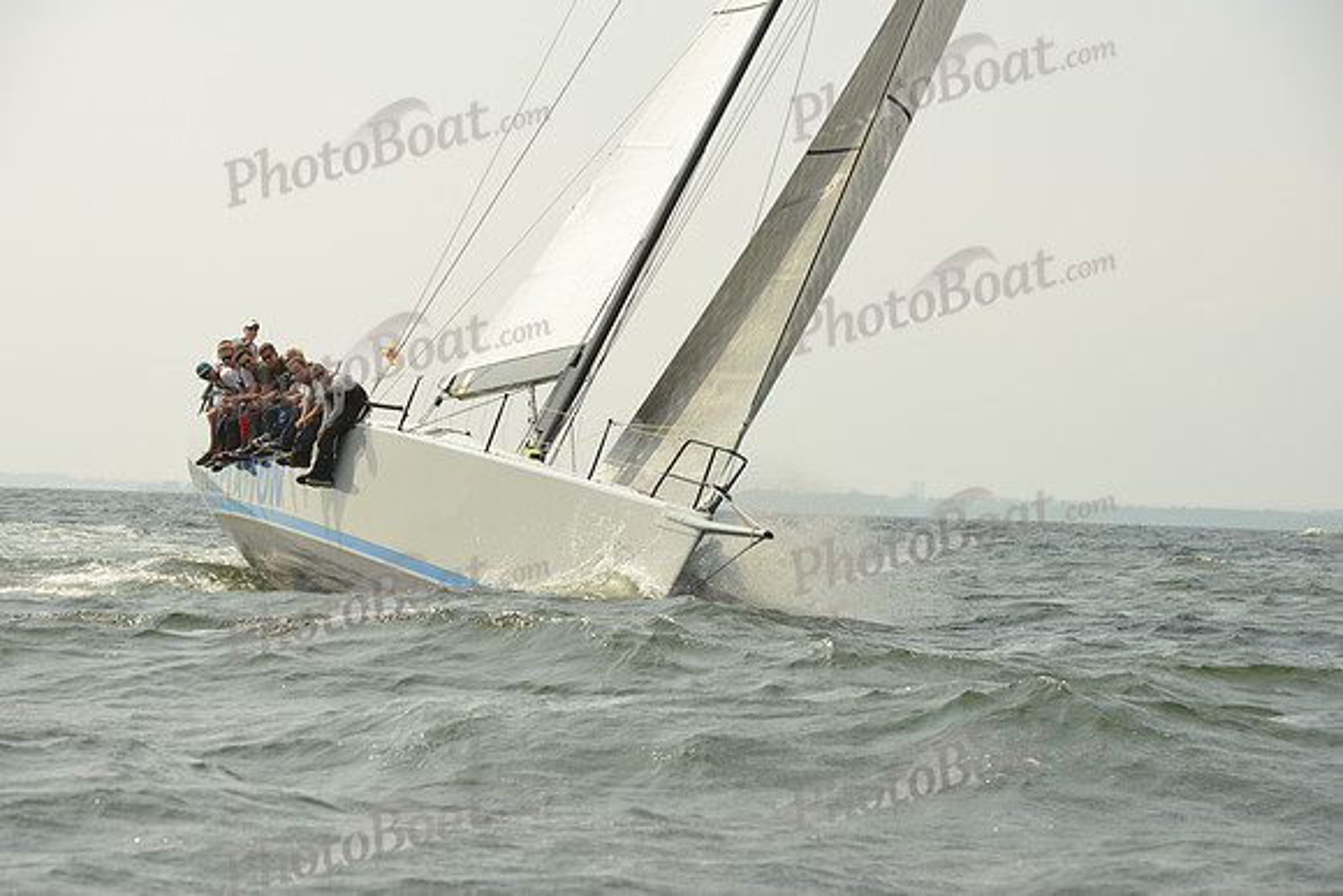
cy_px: 448
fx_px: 4552
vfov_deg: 11.2
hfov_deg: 16.8
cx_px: 672
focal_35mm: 122
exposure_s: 1/1250
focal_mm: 122
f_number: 9
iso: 320
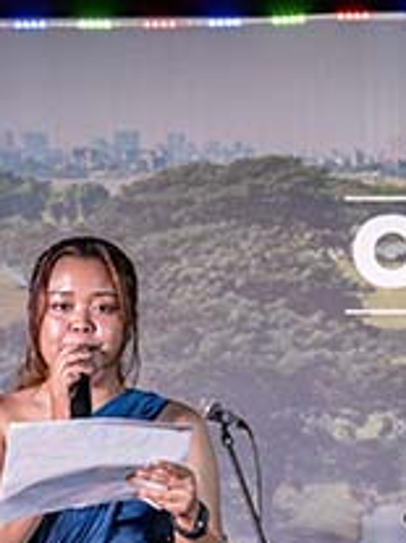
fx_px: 3209
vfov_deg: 9.6
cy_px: 582
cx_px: 838
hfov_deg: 7.0
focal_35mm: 205
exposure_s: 1/200
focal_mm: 46
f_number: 4
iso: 900
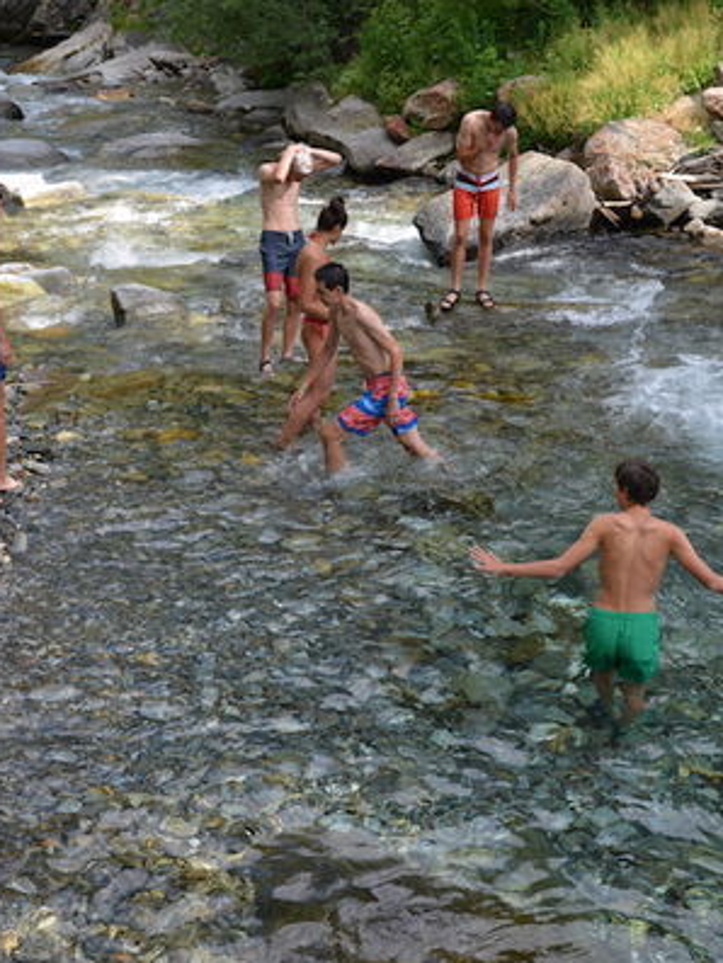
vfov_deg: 33.2
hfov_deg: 25.2
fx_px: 1614
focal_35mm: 58
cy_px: 483
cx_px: 406
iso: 500
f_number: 9
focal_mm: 40
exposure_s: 1/320
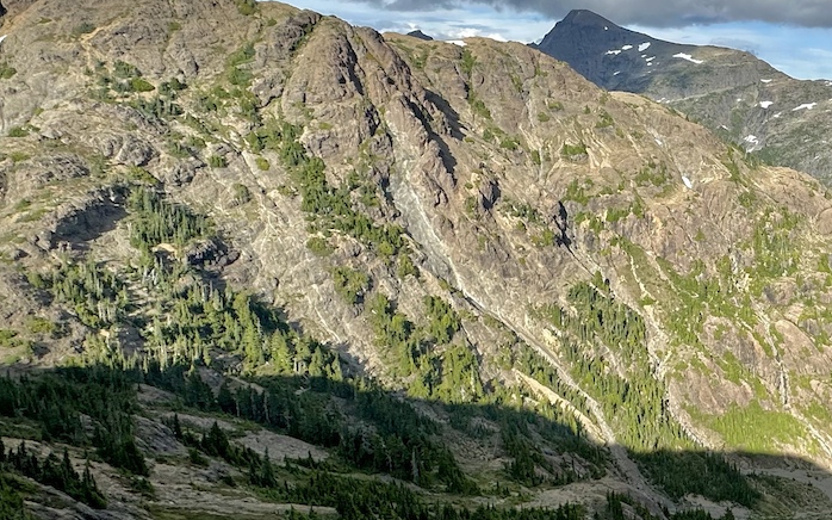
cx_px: 716
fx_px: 771
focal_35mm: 34
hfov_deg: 51.4
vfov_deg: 37.1
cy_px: 209
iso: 50
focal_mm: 2.22
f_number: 2.2
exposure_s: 1/1916
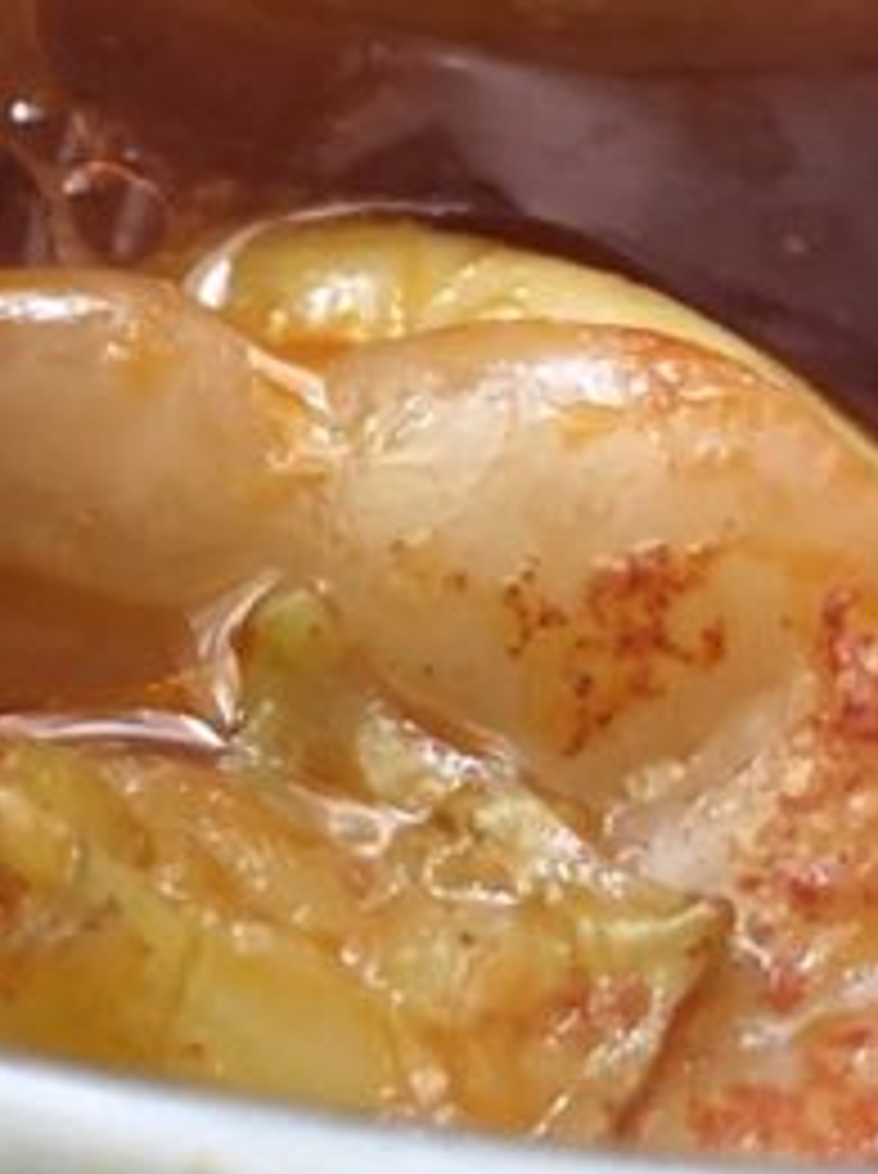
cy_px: 72
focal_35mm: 110
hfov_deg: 12.7
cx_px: -432
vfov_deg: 17.6
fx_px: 3729
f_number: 1.8
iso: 80
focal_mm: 3.99
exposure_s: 1/15
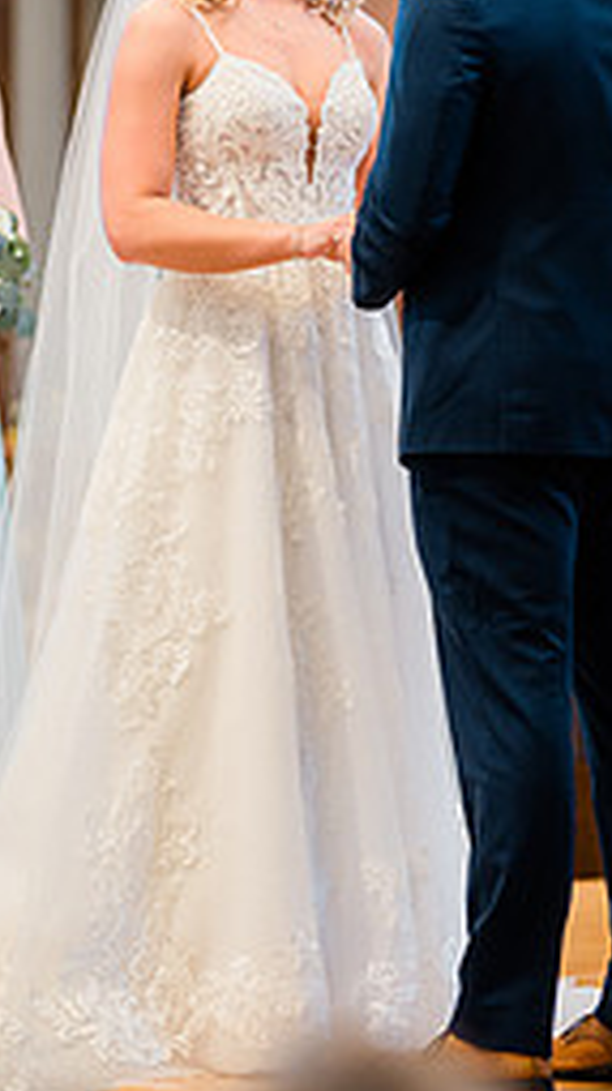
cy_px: 359
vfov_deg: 9.0
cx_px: 315
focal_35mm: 240
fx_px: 6940
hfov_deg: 5.0
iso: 1000
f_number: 2.8
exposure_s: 1/250
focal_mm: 130
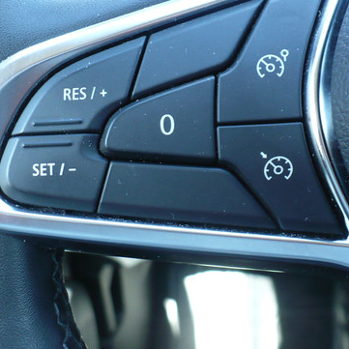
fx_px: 662
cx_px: 189
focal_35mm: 58
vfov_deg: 29.5
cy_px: 136
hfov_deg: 29.5
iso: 200
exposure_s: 1/30
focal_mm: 6.1
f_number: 2.8
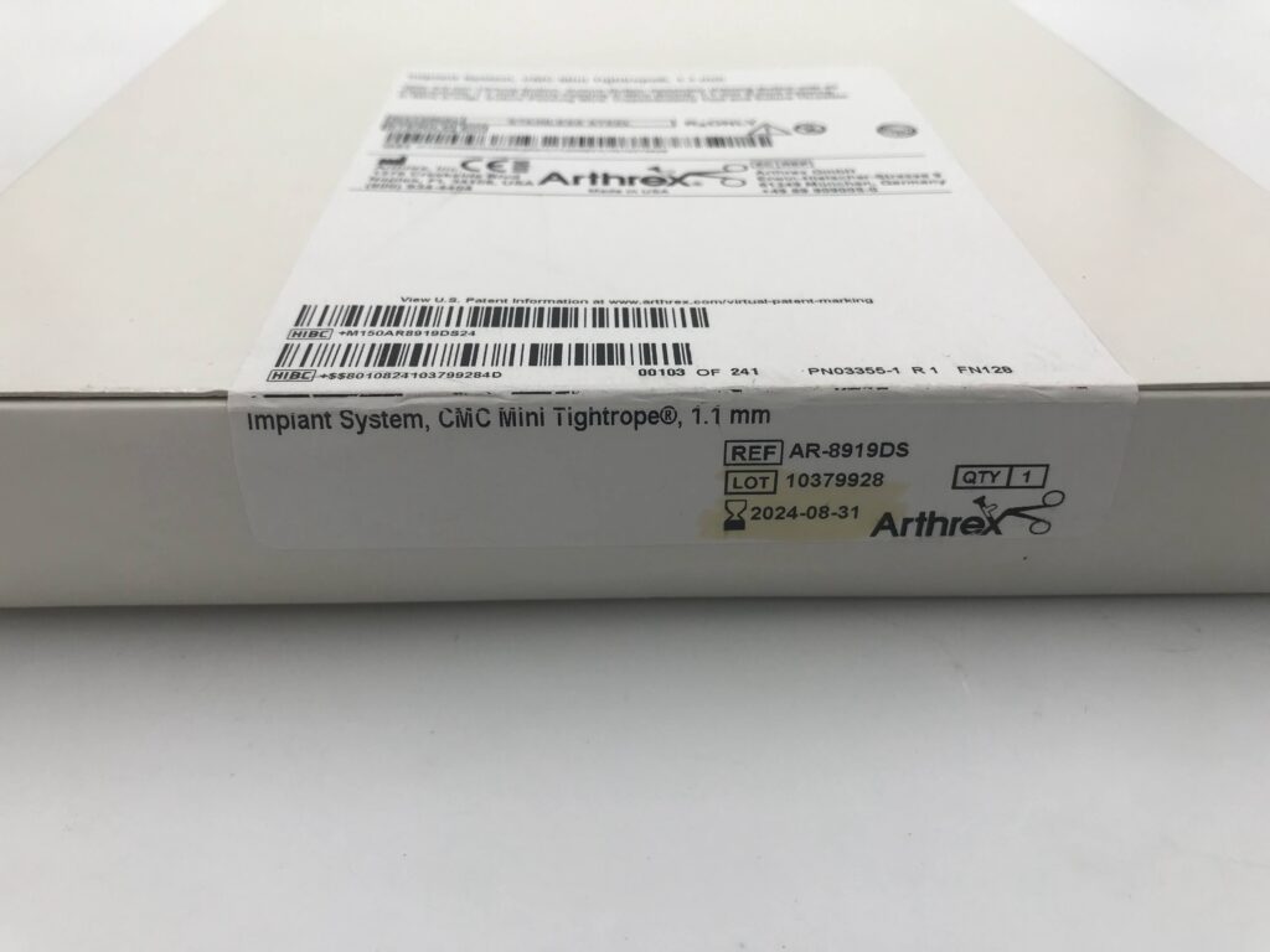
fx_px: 1027
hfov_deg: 63.4
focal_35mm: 28
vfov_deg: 49.7
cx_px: 635
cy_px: 476
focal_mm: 3.99
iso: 20
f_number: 1.8
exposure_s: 1/176
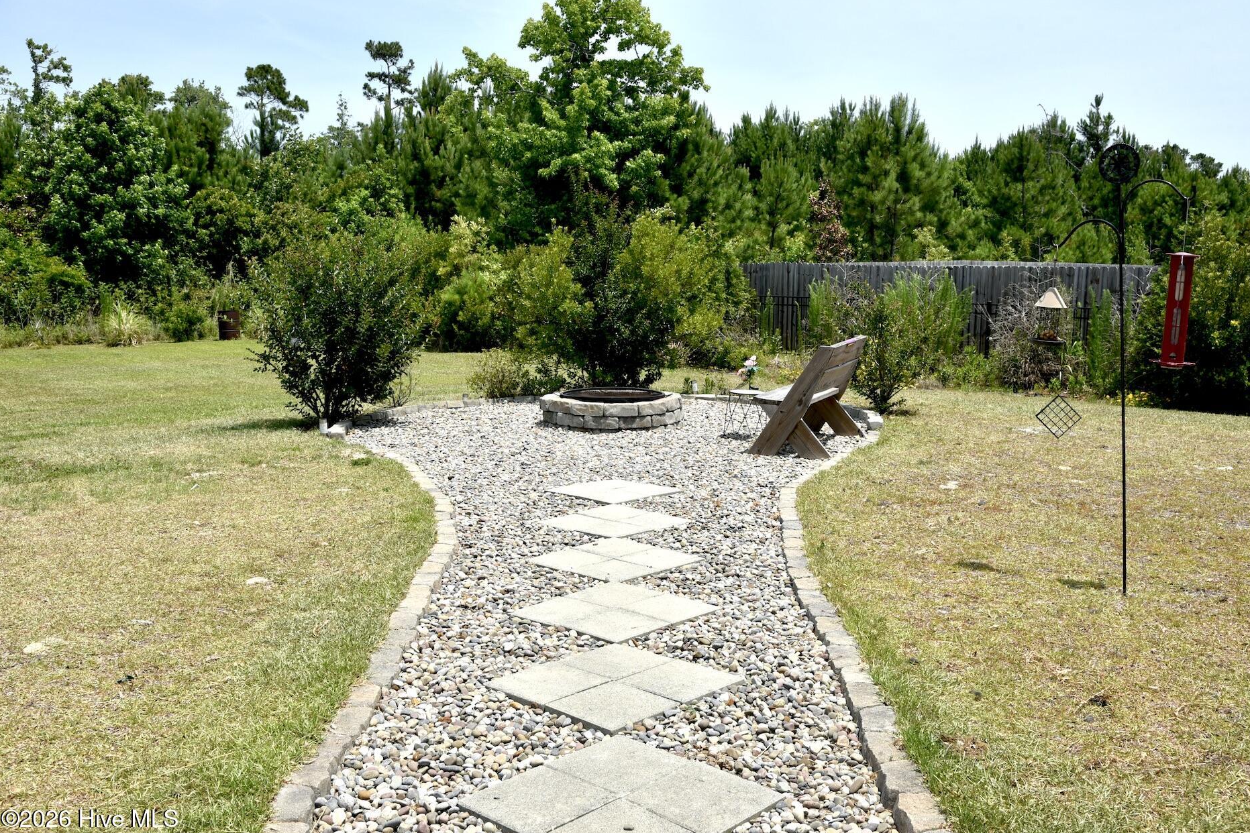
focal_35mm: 33
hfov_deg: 57.2
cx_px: 642
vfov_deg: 40.0
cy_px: 427
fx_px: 1146
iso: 100
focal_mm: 32
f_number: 11
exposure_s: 1/200
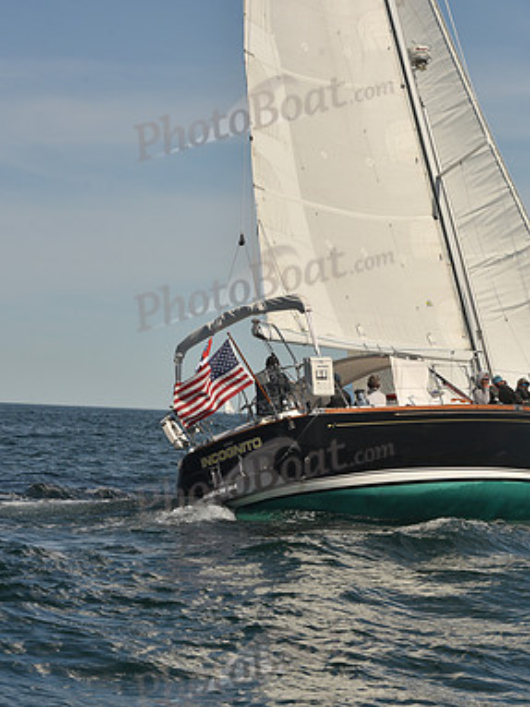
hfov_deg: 14.3
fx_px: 2083
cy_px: 354
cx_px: 491
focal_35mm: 102
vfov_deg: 19.3
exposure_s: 1/640
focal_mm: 70
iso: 250
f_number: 9
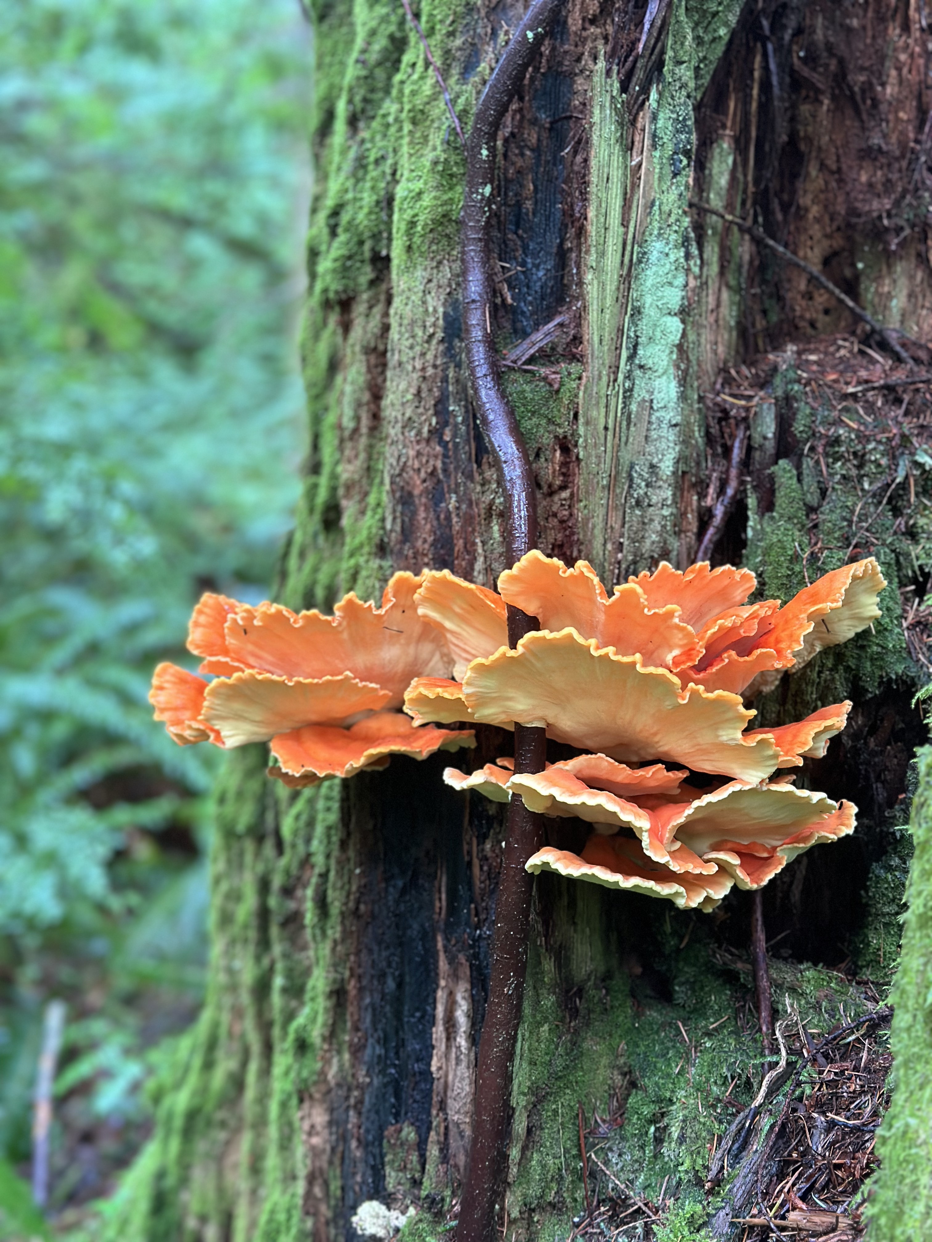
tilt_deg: -0.6
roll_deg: -2.1
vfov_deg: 39.7
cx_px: 466
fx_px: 1723
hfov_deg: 30.3
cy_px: 621
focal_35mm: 48
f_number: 1.78
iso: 320
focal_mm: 6.86
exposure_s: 1/60
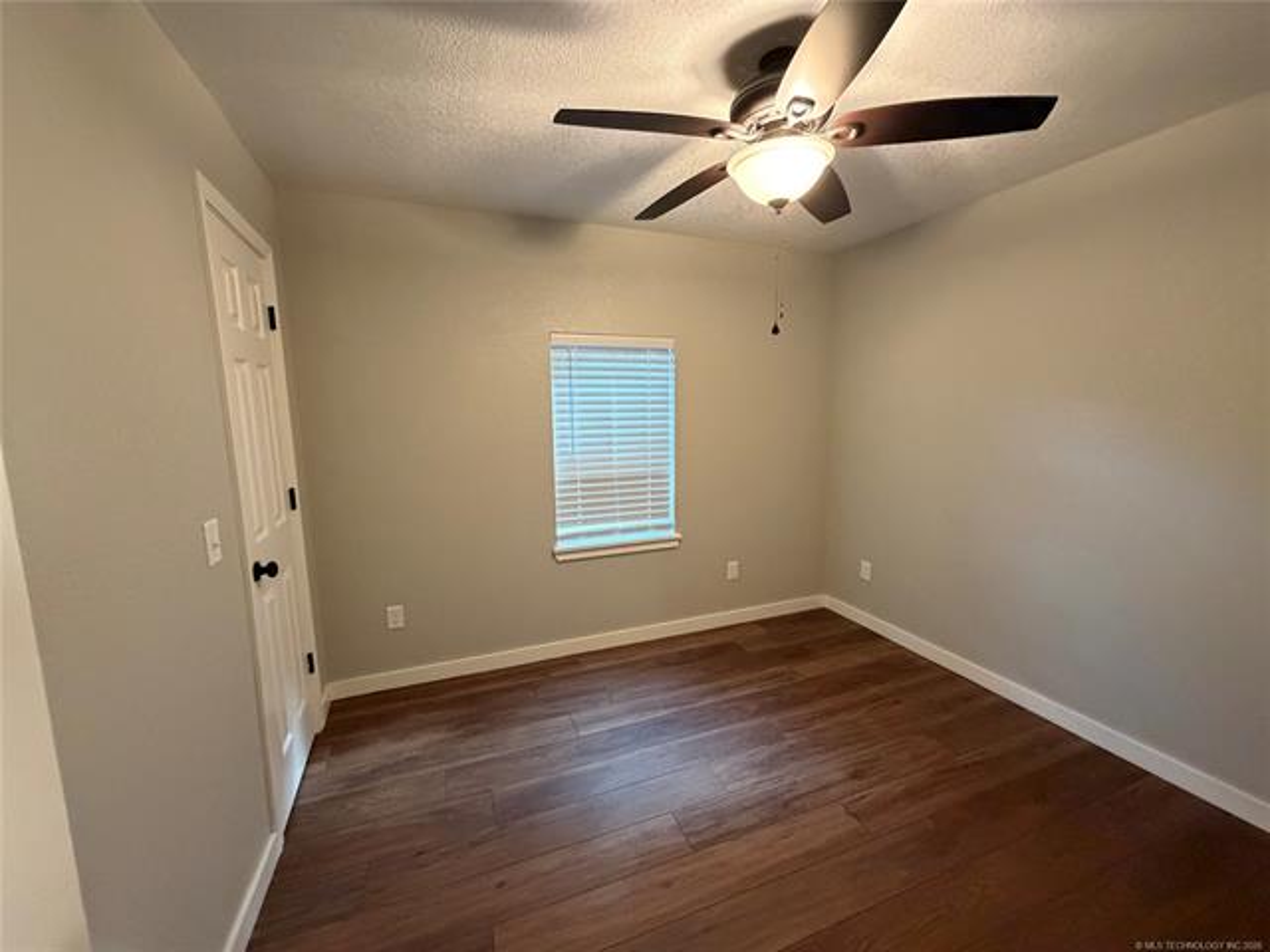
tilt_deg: -8.5
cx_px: 635
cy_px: 476
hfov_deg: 102.1
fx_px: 514
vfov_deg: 85.7
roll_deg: +0.2
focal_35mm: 14
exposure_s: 1/60
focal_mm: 2.22
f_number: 2.2
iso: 800
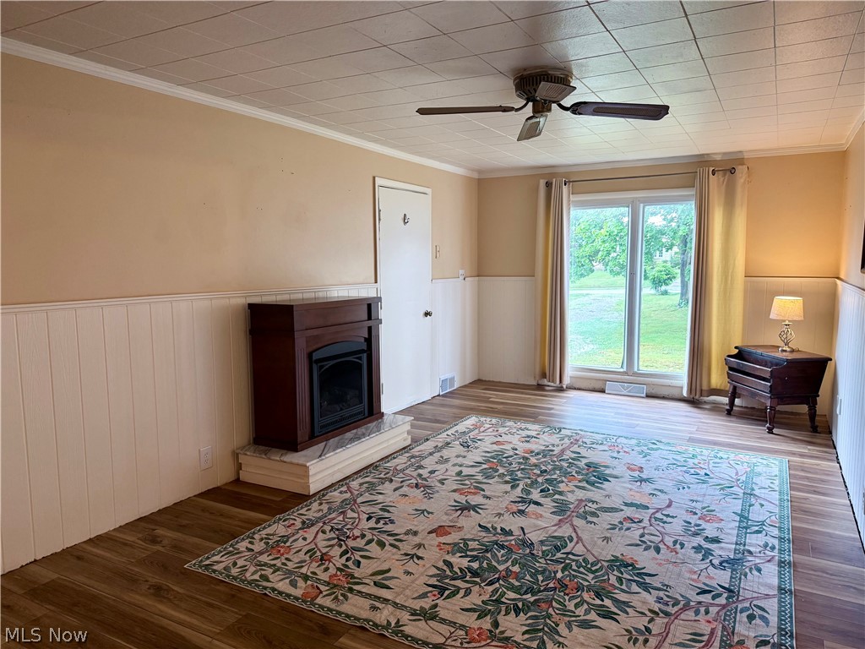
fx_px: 600
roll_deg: +0.2
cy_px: 324
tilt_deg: -5.9
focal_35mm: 24
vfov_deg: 56.8
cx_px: 432
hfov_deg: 71.6
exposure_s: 1/60
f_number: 1.78
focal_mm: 6.76
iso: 160
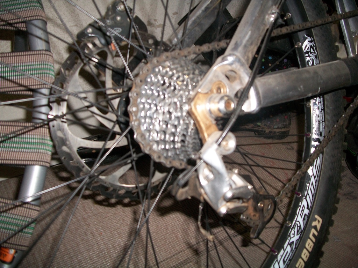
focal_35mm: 32
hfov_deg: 56.8
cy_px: 134
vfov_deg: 44.2
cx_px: 179
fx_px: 331
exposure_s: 1/30
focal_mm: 5.7
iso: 80
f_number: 2.9
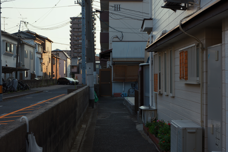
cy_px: 76
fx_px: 380
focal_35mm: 60
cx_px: 114
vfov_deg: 22.6
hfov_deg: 33.4
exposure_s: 1/320
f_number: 8
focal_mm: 60
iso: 640
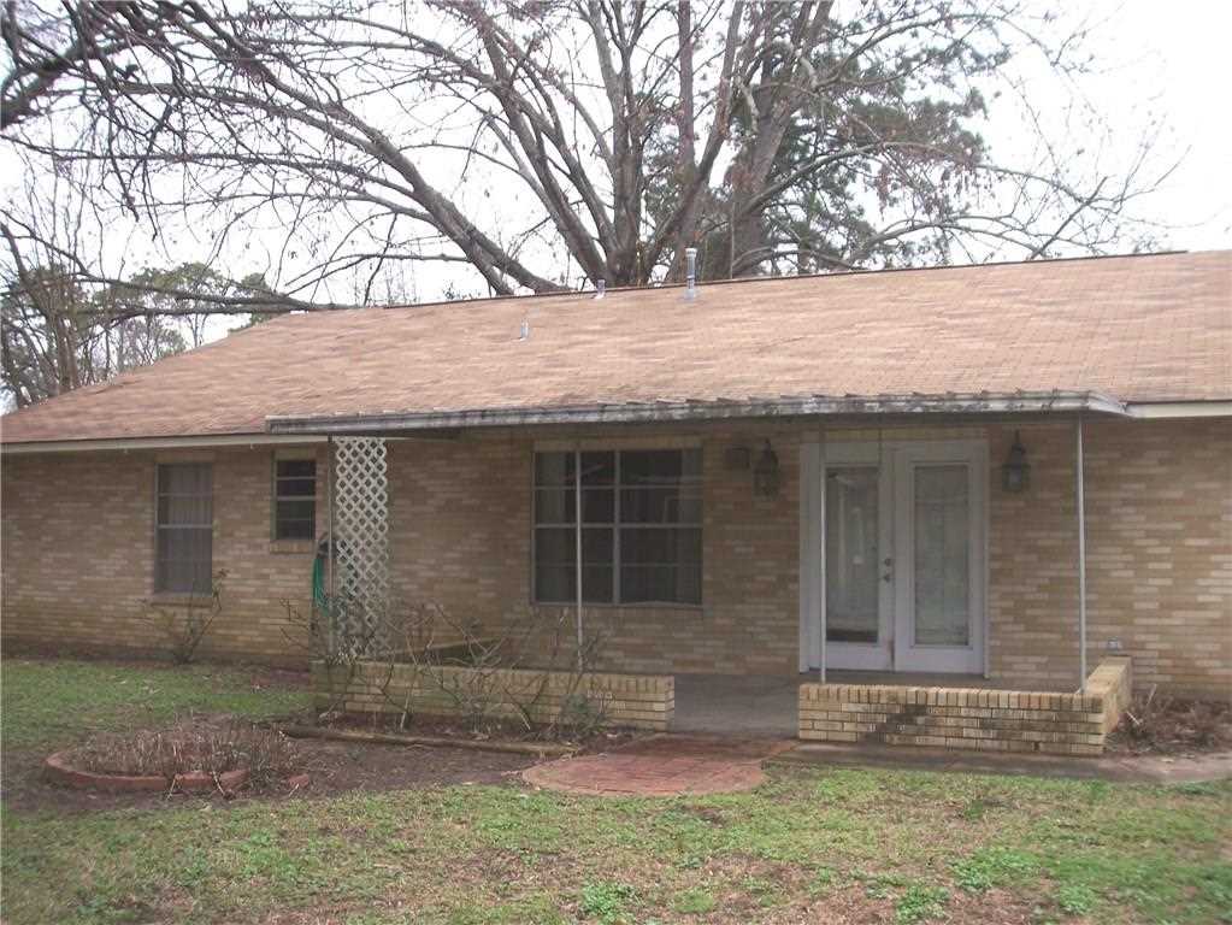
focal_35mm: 38
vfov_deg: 37.7
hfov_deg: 49.0
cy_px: 462
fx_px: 1353
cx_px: 616
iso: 64
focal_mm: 6.3
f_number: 3.9
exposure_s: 1/125
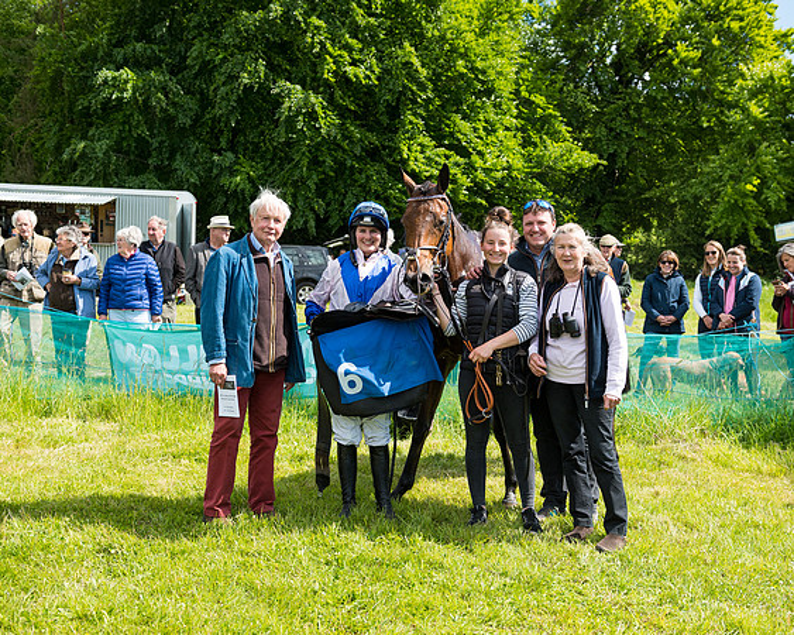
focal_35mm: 51
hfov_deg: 36.8
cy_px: 318
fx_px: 1192
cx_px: 427
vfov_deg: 29.8
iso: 400
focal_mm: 45
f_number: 4
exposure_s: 1/2000
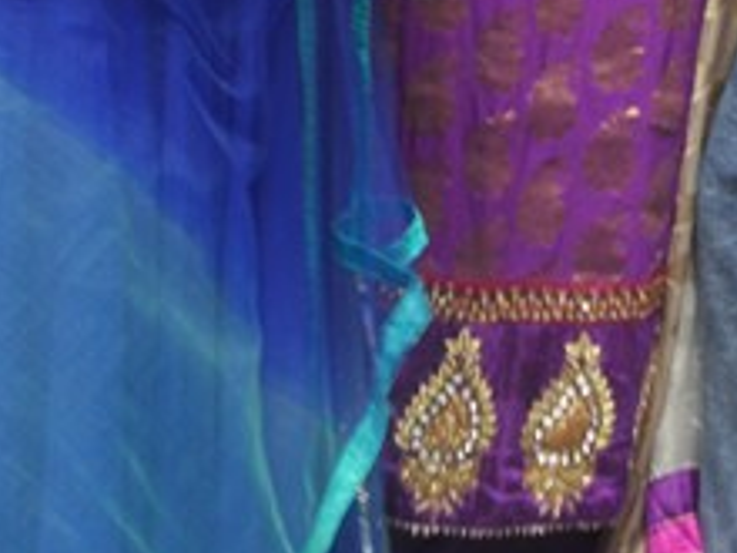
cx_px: 613
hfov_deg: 7.9
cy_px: -613
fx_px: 5344
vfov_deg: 5.8
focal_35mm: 251
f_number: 5
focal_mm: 50
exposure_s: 1/60
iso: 560
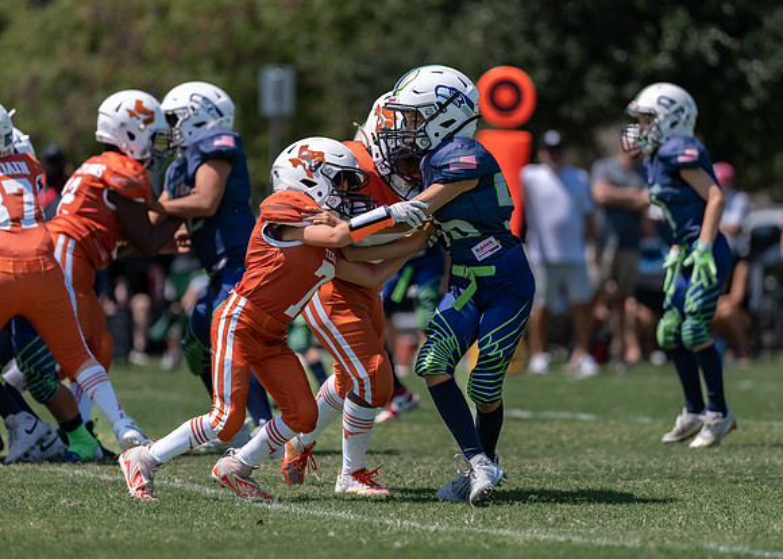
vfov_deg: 4.6
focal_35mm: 313
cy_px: 268
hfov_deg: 6.4
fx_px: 6952
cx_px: 420
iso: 100
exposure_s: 1/2000
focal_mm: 200
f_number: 2.8
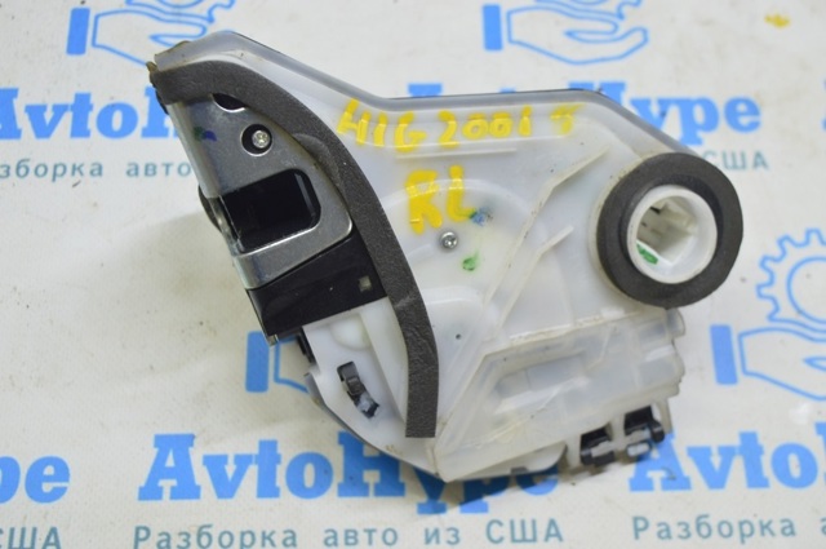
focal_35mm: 48
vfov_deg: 28.0
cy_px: 274
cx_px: 413
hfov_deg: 41.2
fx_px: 1100
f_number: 5.6
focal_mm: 32
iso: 400
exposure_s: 1/20
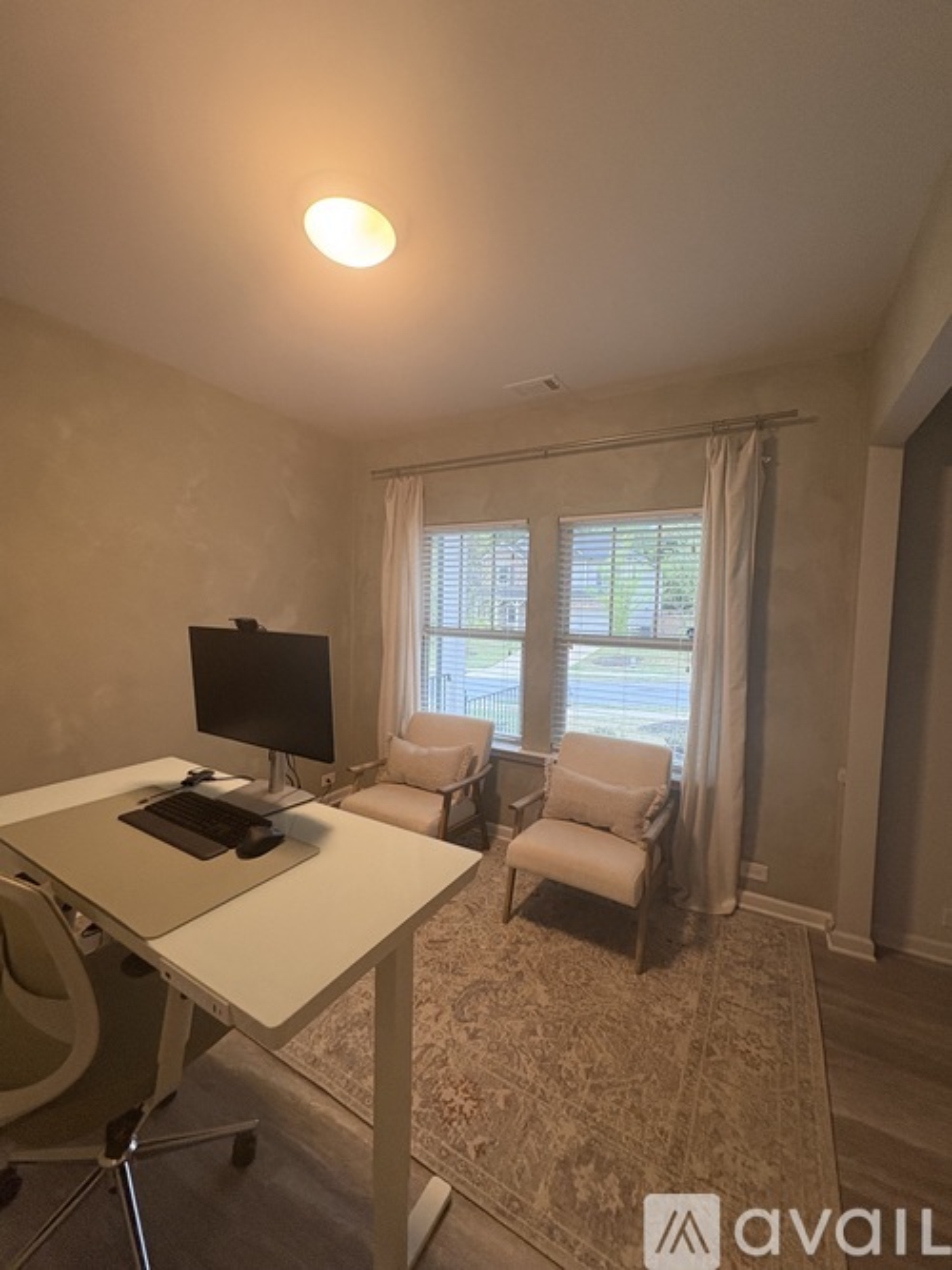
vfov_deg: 102.1
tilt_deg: -3.4
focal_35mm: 14
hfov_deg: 85.7
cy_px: 635
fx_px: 514
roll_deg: -1.8
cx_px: 476
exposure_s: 1/60
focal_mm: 2.22
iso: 400
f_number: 2.2
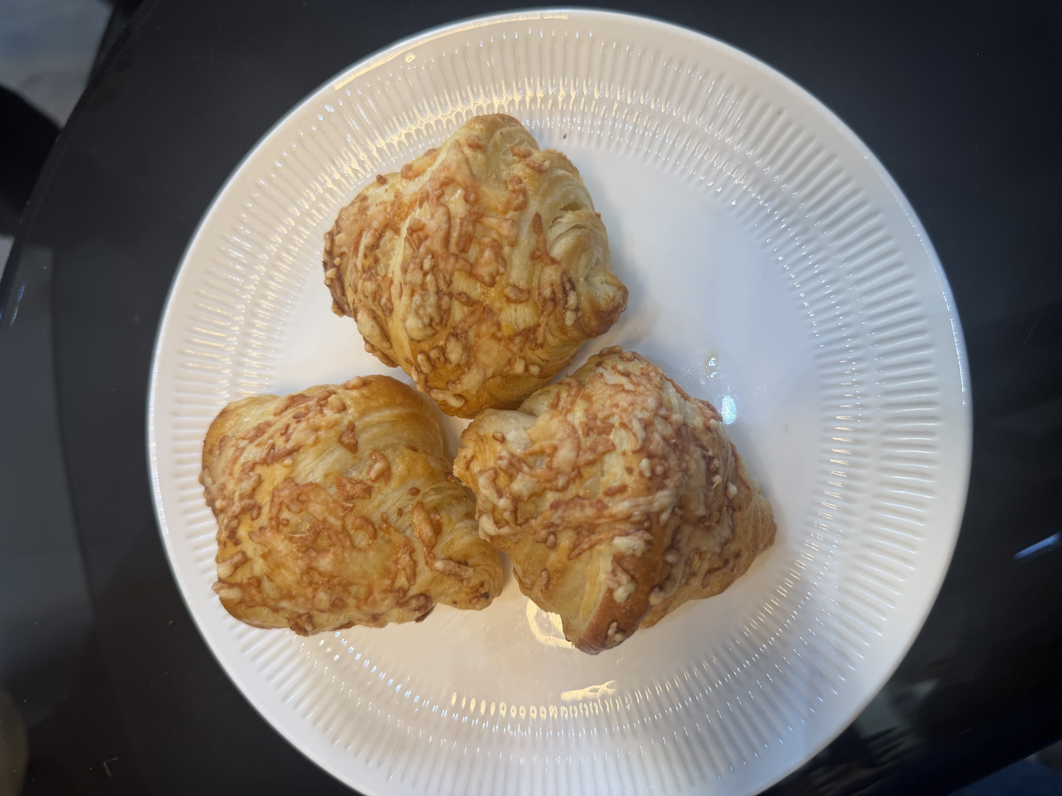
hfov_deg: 71.6
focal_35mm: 24
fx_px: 736
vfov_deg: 56.8
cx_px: 531
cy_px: 398
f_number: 1.78
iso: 100
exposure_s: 1/100
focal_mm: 6.76
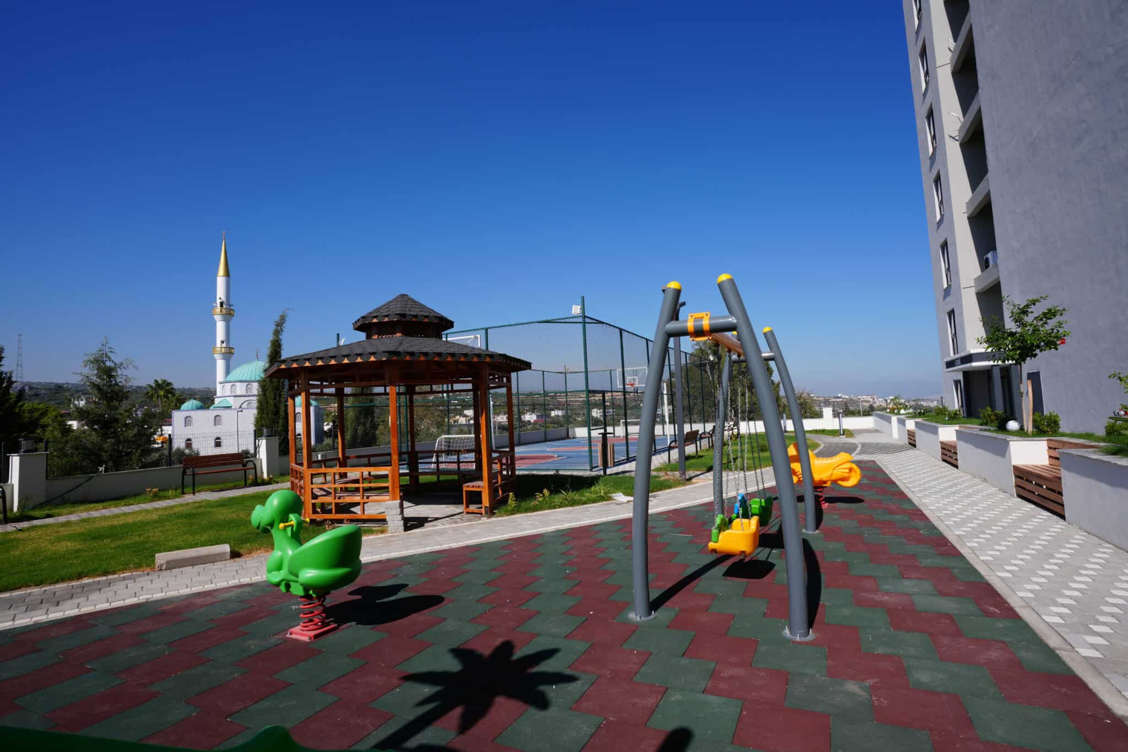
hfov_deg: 93.3
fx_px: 533
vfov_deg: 70.4
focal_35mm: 17
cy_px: 376
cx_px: 564
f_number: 10
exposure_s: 1/200
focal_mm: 17
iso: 100
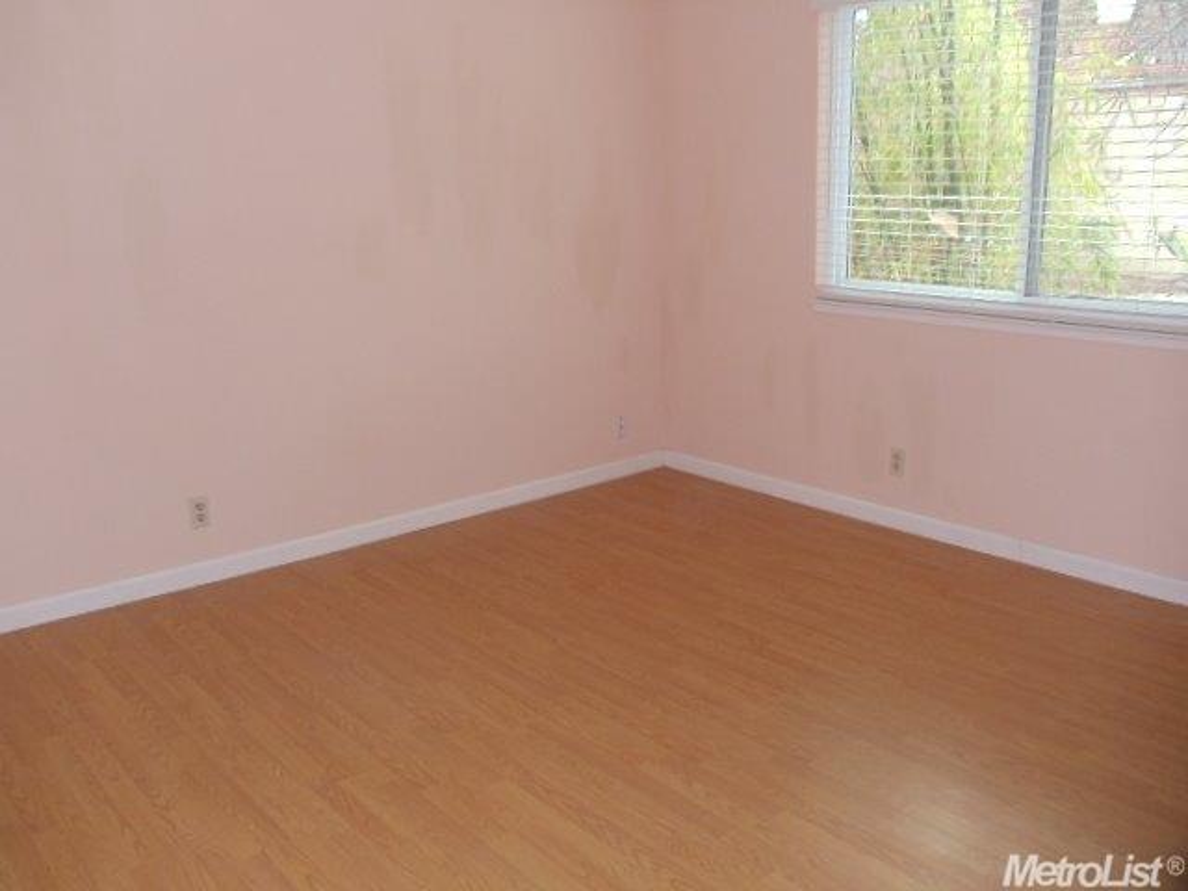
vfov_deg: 32.9
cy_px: 446
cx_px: 594
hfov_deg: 42.9
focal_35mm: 44
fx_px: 1510
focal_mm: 6
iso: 200
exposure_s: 1/30
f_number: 3.5
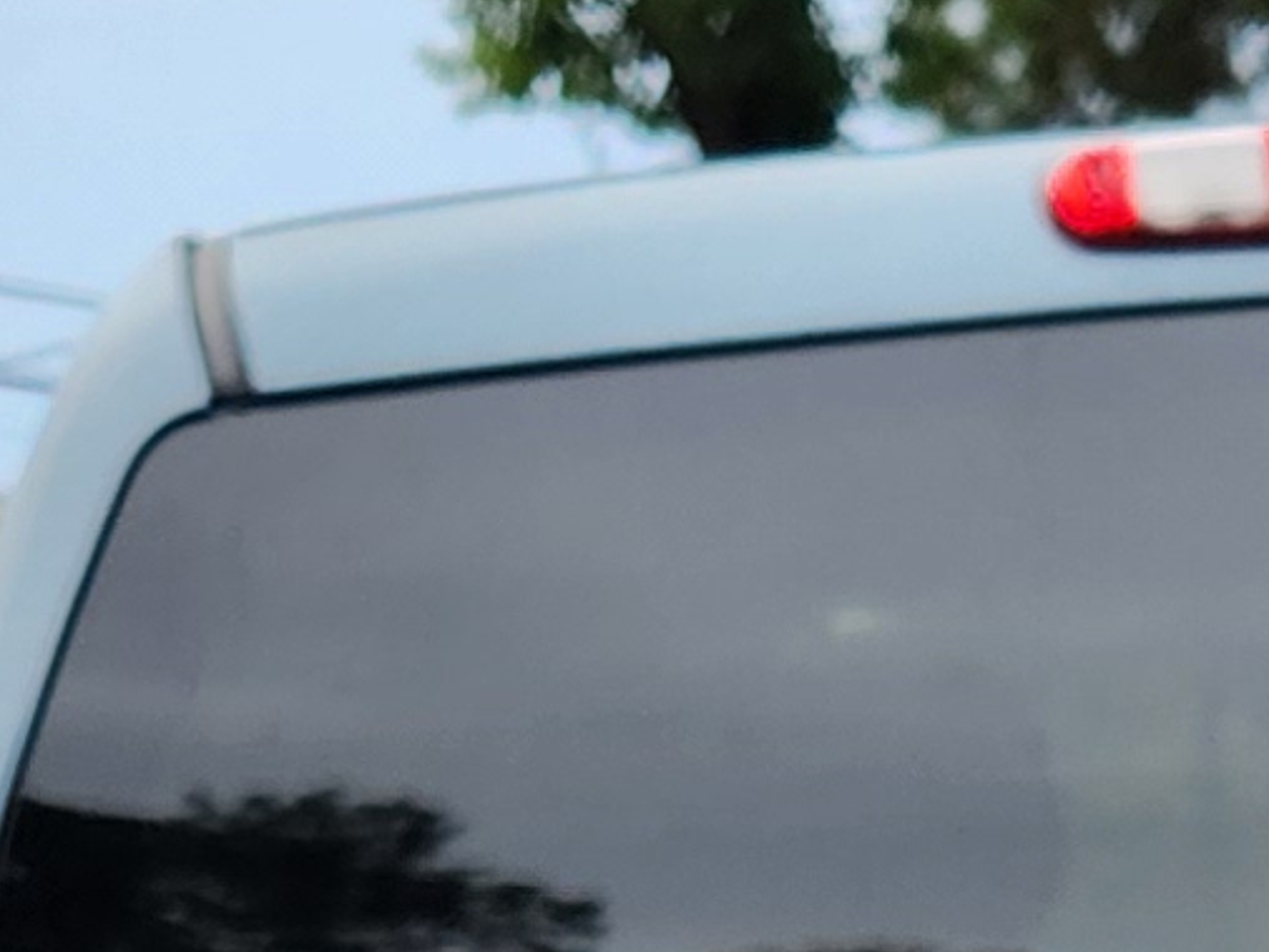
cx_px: 1284
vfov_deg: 7.1
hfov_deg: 10.8
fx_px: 6674
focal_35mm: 182
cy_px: 3024
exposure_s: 1/180
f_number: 1.8
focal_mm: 5.4
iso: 32
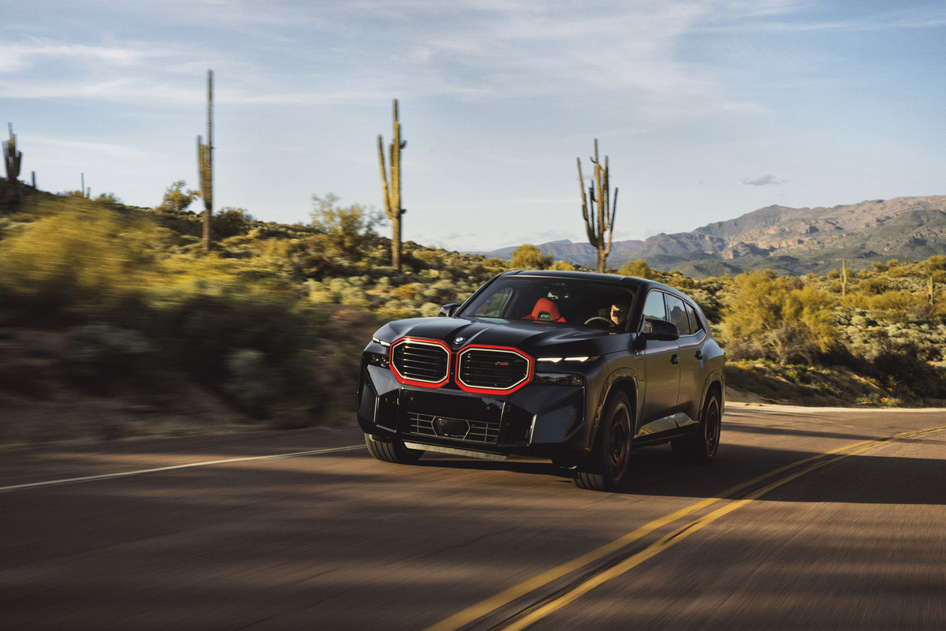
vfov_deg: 30.5
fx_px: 1156
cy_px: 316
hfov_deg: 44.5
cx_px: 473
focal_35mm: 44
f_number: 13
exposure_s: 1/25
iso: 125
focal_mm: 44
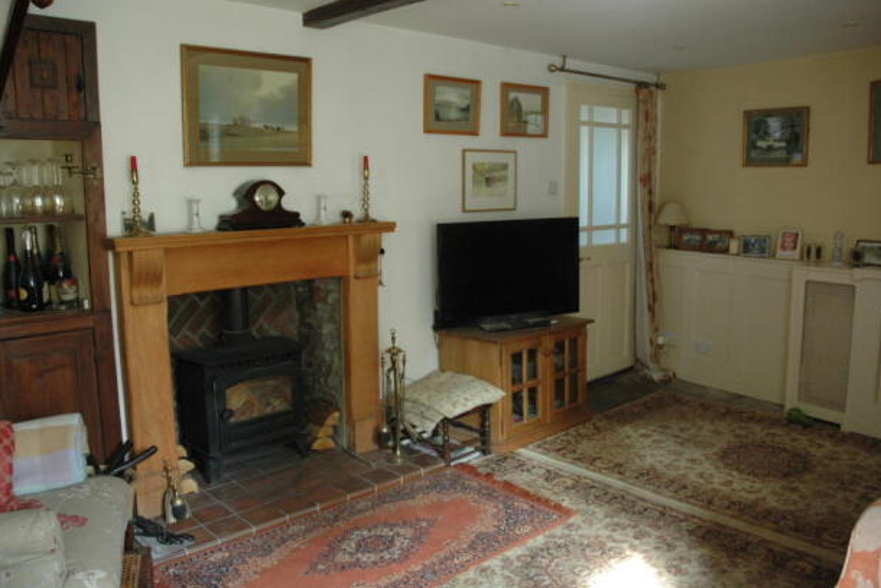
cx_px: 423
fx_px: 710
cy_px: 286
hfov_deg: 63.6
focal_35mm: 29
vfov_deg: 45.0
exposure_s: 1/30
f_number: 3.5
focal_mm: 18
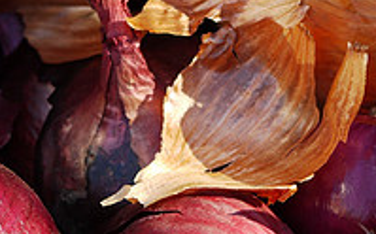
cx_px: 198
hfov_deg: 7.6
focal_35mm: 278
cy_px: 163
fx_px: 2846
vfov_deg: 4.7
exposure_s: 1/125
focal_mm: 45
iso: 125
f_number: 4
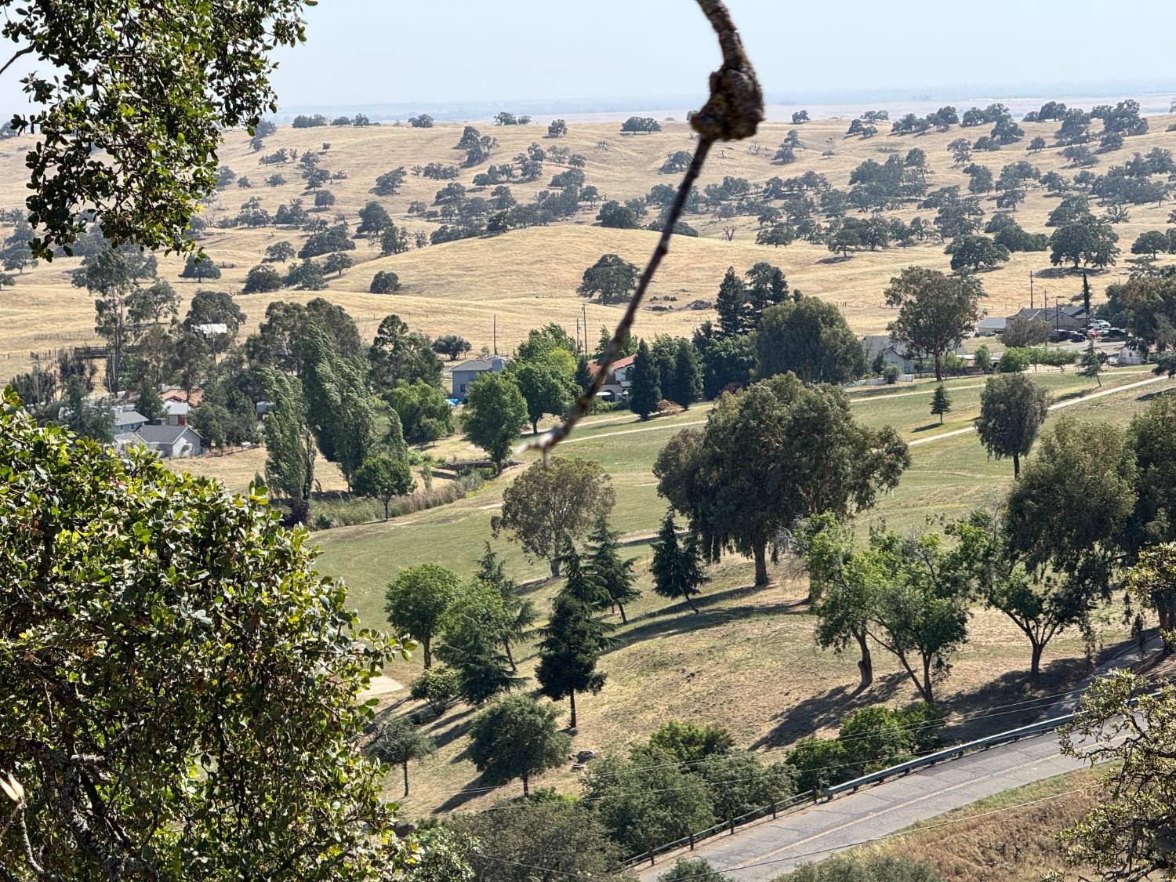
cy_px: 441
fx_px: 4077
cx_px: 588
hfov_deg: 16.4
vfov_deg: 12.3
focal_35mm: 120
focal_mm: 15.66
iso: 50
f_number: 2.8
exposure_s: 1/1342
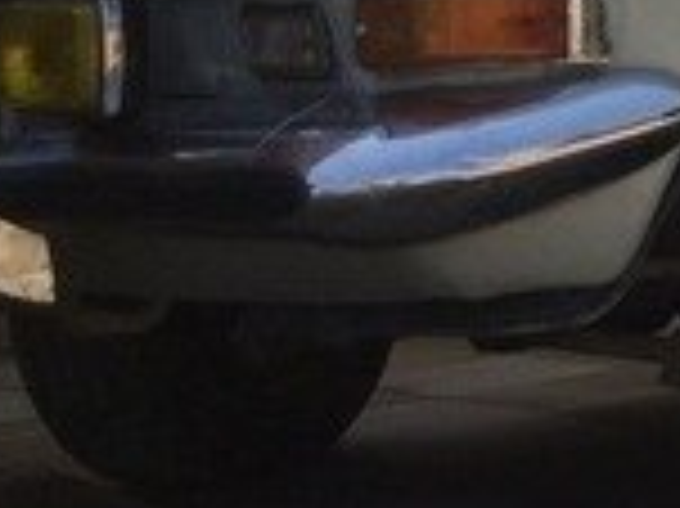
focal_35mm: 127
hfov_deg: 13.2
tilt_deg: +1.0
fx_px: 2493
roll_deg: -0.9
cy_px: -164
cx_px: 1414
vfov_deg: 11.3
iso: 32
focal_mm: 4.15
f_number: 2.2
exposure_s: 1/1368
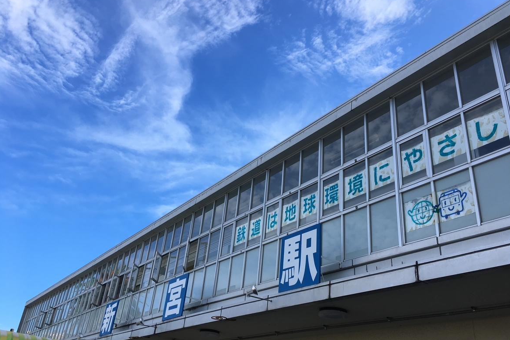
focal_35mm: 31
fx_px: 439
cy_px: 177
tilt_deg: +28.4
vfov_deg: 42.3
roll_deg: -5.2
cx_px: 261
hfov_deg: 60.3
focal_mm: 4.15
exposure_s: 1/801
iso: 25
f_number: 2.2
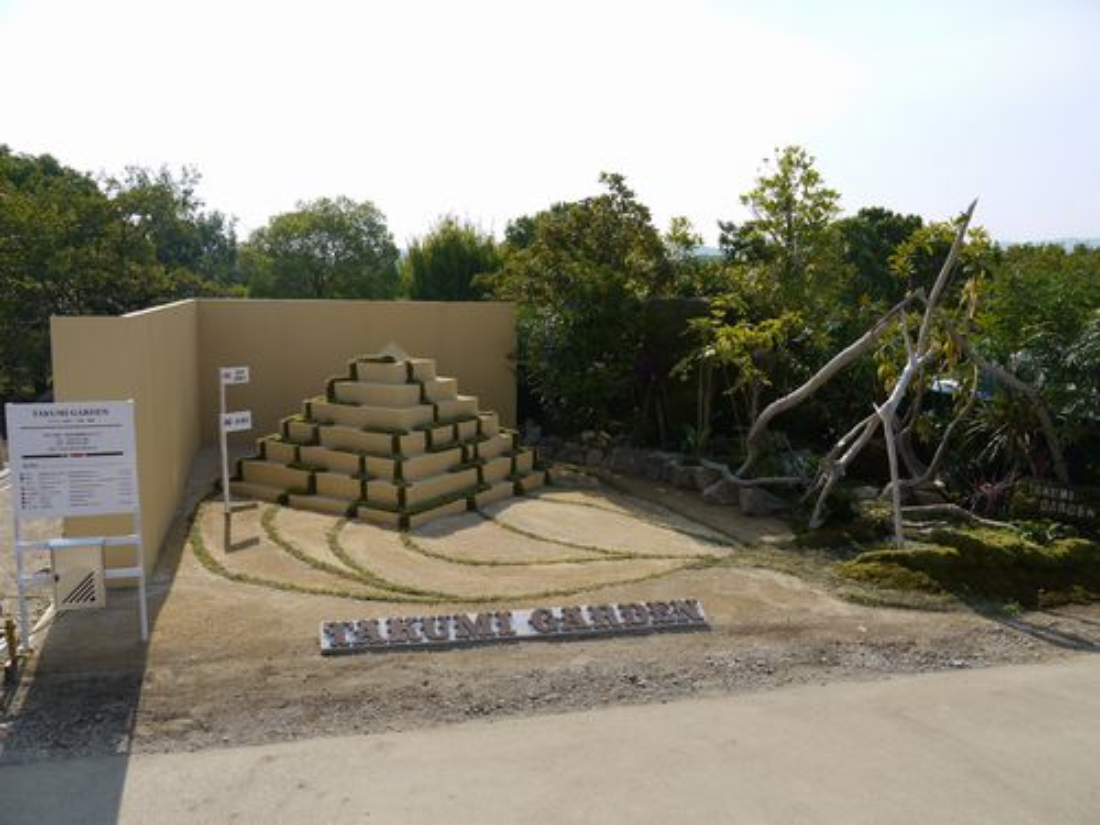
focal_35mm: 28
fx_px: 890
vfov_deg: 49.7
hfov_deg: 63.4
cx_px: 550
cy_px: 412
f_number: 7.1
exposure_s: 1/400
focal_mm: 14
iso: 100
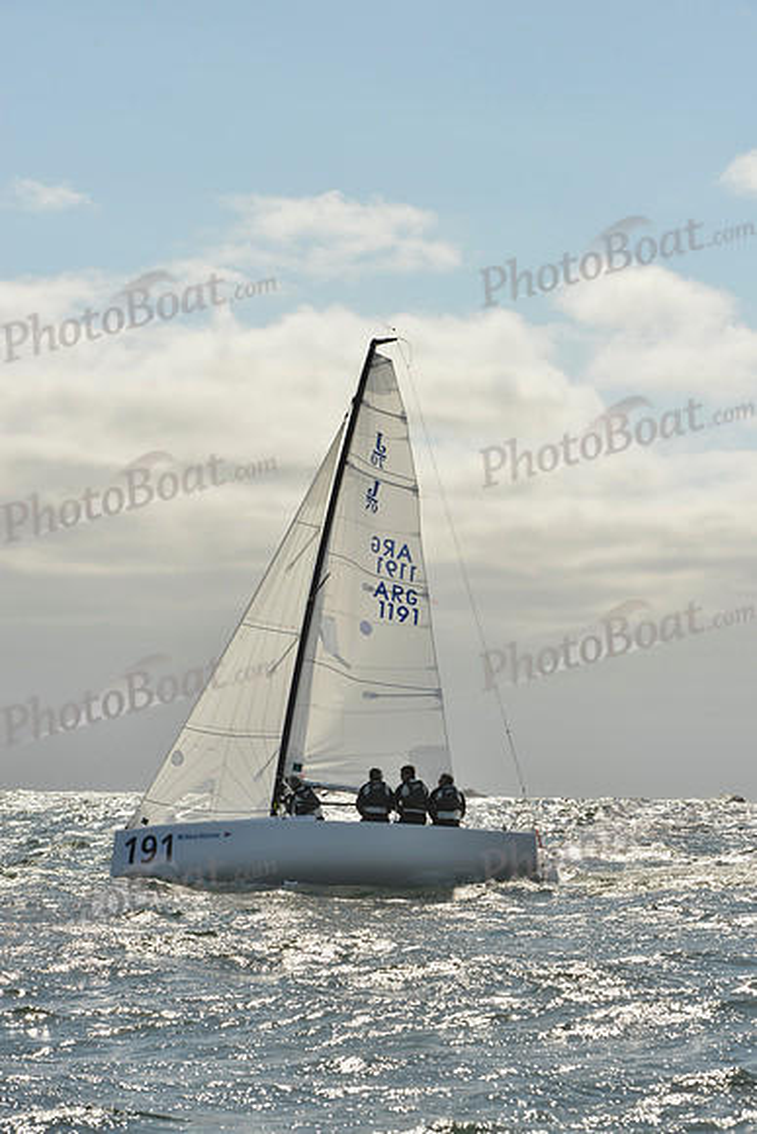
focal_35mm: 100
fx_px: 3152
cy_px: 567
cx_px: 378
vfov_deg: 20.4
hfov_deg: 13.7
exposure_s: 1/1600
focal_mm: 100
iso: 400
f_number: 11
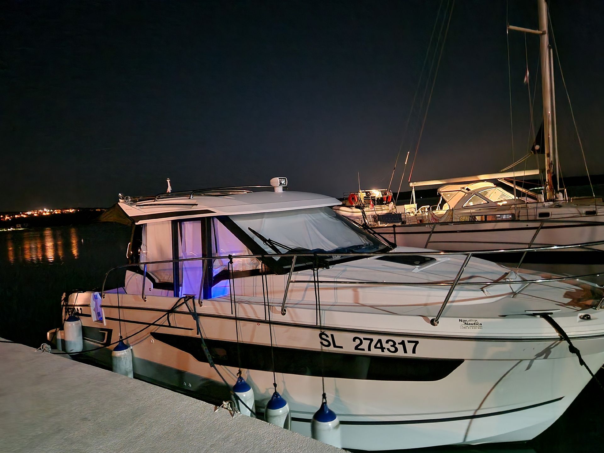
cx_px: 302
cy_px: 226
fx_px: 401
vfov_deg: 58.9
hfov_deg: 73.9
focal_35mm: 23
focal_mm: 5.4
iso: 2000
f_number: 1.8
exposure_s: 1/10
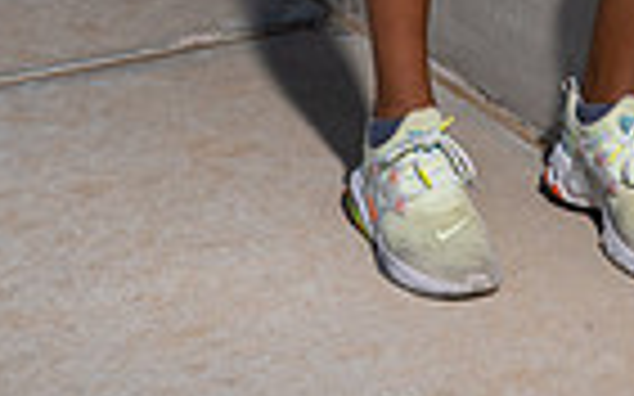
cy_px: -594
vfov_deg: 9.9
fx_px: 1969
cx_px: 549
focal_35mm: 114
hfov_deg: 18.1
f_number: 8
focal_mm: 35
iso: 100
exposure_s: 1/250
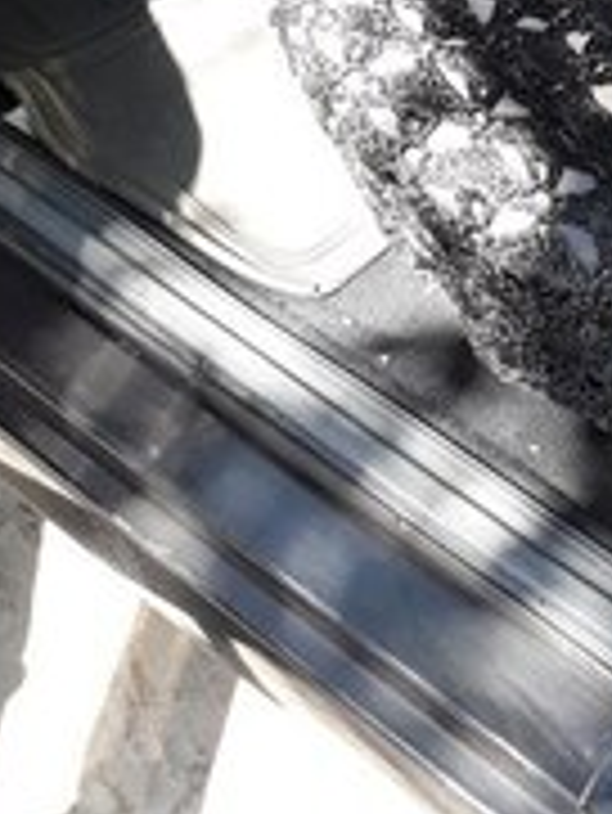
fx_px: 1742
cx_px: 572
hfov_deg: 19.5
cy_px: -292
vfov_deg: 22.9
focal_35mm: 74
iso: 40
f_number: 1.7
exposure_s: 1/100
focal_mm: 3.71
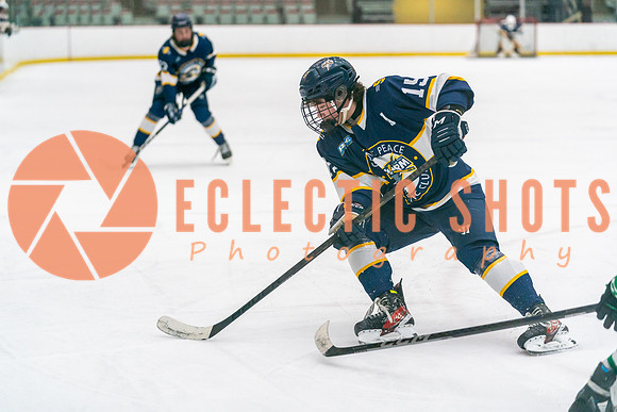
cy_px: 206
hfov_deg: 21.0
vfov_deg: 14.1
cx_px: 308
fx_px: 1662
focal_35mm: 97
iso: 3200
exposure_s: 1/1250
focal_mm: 93
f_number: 2.8
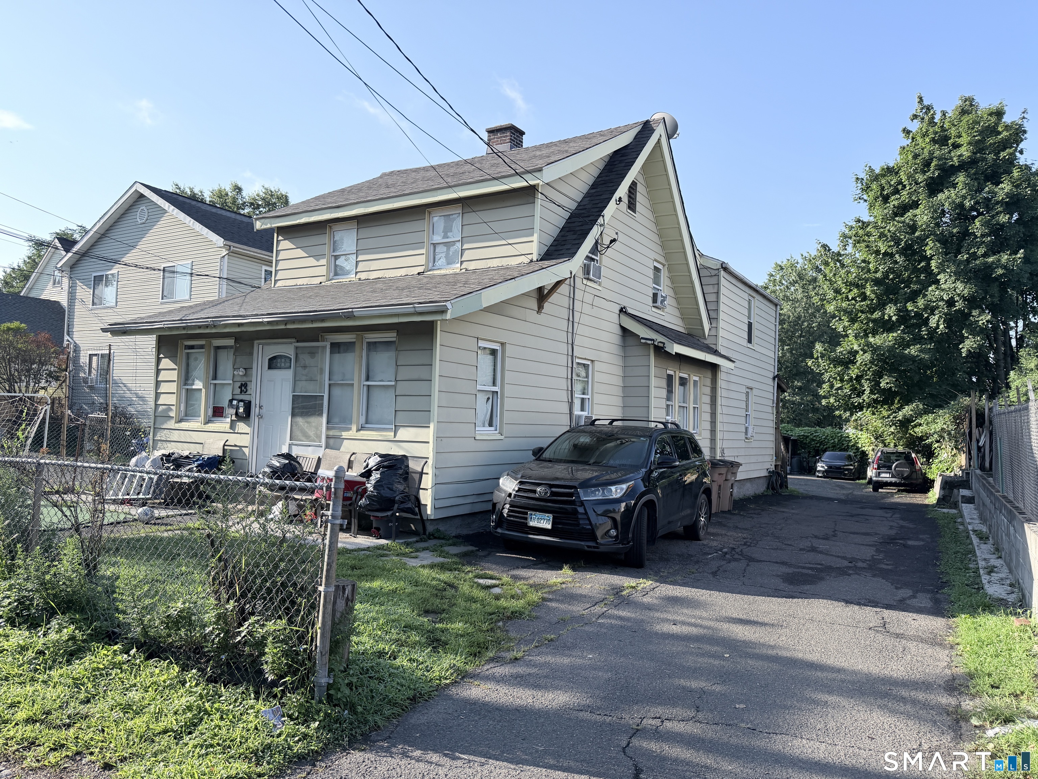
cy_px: 390
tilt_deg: +2.9
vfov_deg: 56.8
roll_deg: -2.0
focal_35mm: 24
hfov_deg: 71.6
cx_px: 519
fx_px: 720
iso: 100
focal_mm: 6.76
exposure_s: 1/3279
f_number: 1.78
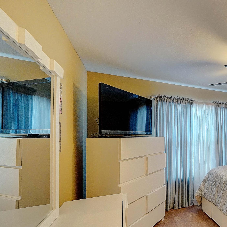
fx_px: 163
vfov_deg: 68.7
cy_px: 139
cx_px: 236
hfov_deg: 52.3
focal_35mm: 22
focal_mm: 12
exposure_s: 1/60
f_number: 8
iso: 2000
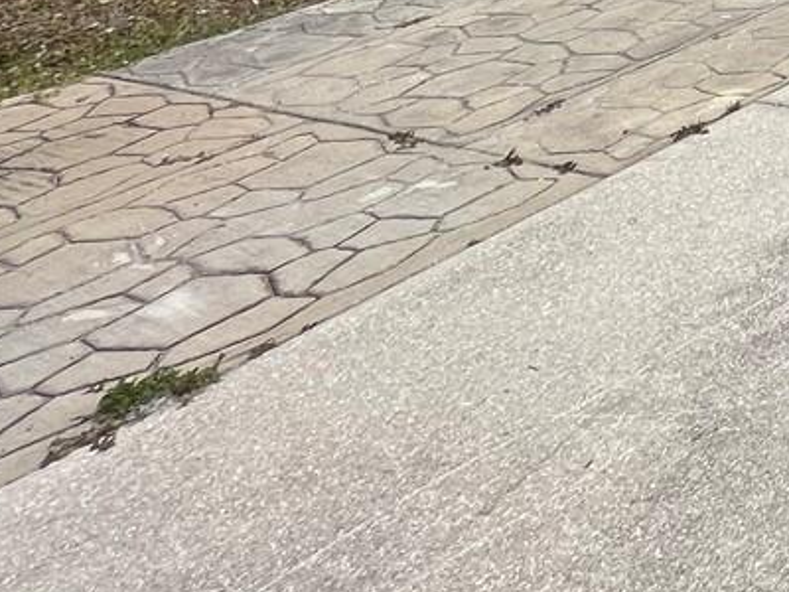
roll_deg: +2.3
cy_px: -472
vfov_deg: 20.2
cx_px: 1470
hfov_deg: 21.2
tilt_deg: +0.0
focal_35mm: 52
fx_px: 1185
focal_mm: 1.57
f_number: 1.8
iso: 32
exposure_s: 1/2538
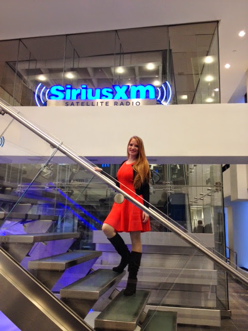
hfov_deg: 40.7
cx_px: 124
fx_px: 334
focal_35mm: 35
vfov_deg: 52.6
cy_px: 166
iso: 100
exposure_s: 1/20
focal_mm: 4.28
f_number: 2.4
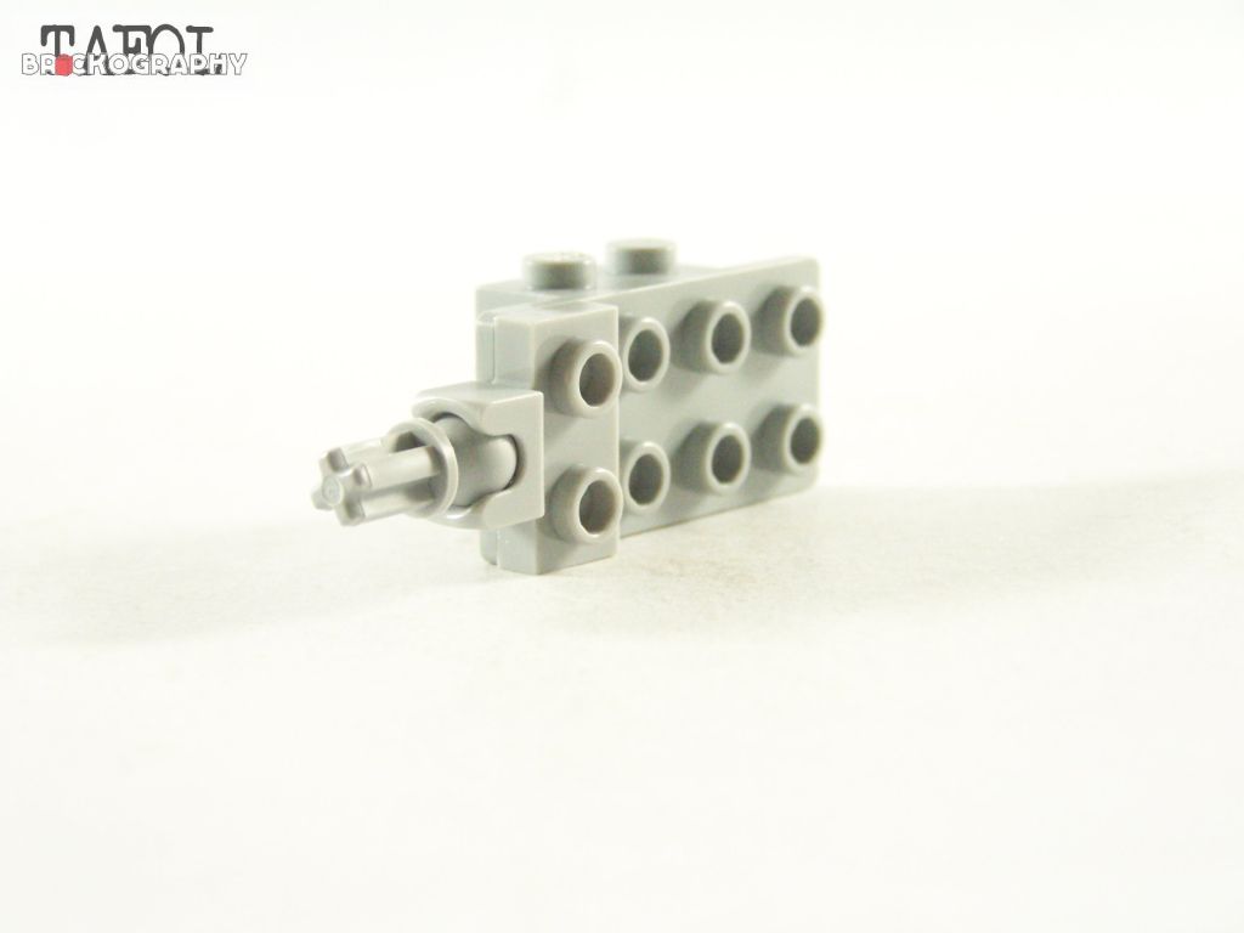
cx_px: 622
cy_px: 466
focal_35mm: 105
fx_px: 3773
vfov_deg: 14.1
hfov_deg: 18.7
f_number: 3.2
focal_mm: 17.5
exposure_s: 1/60
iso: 400
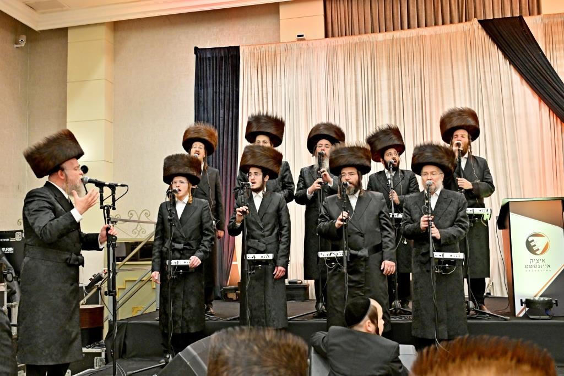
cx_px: 282
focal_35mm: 38
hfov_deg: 50.7
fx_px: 595
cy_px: 188
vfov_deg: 35.1
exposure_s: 1/250
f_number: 4
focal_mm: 38
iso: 1600
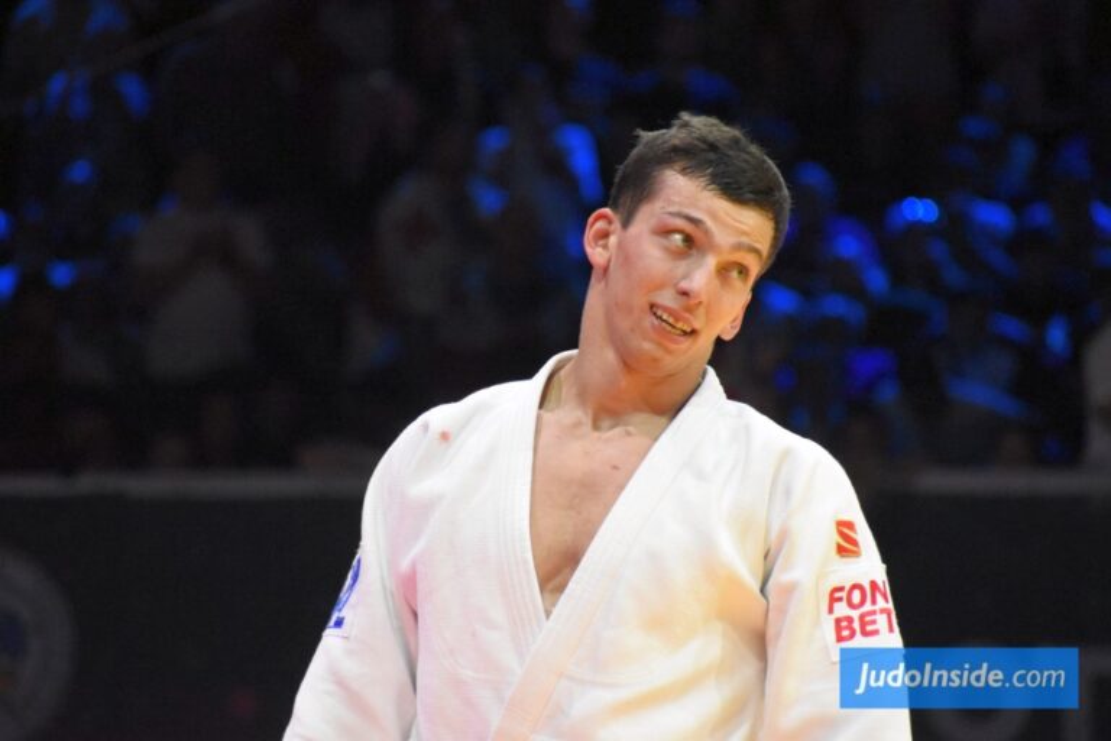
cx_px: 556
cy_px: 370
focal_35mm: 315
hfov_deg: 6.5
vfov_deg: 4.4
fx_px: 9720
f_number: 7.1
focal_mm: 210
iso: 6400
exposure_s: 1/640
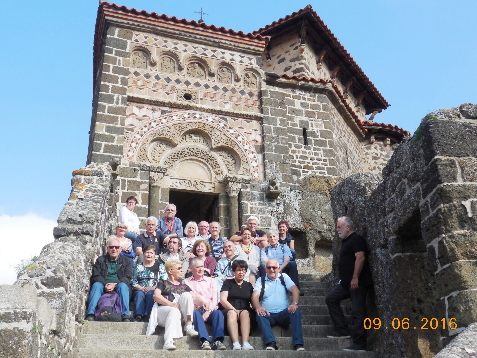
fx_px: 606
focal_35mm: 44
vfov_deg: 32.9
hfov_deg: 42.9
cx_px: 238
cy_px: 179
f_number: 4.5
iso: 125
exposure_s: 1/640
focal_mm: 7.8
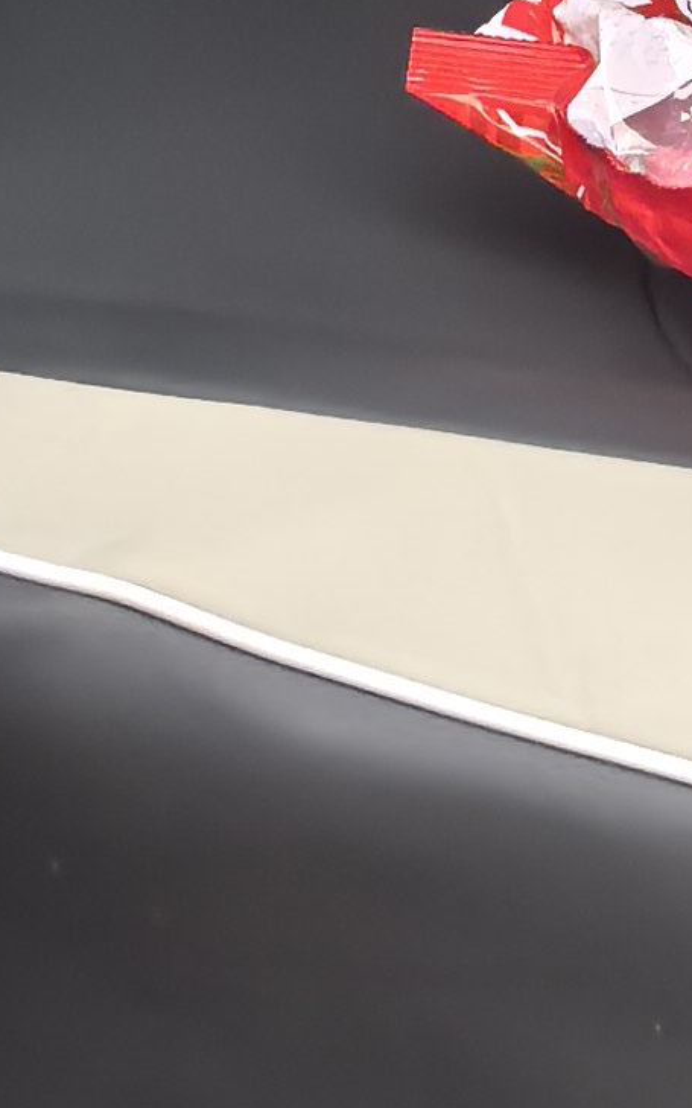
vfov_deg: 12.4
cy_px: -495
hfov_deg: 8.1
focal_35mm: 161
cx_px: 493
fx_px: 4858
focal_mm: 5.75
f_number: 2
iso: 640
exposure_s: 1/120
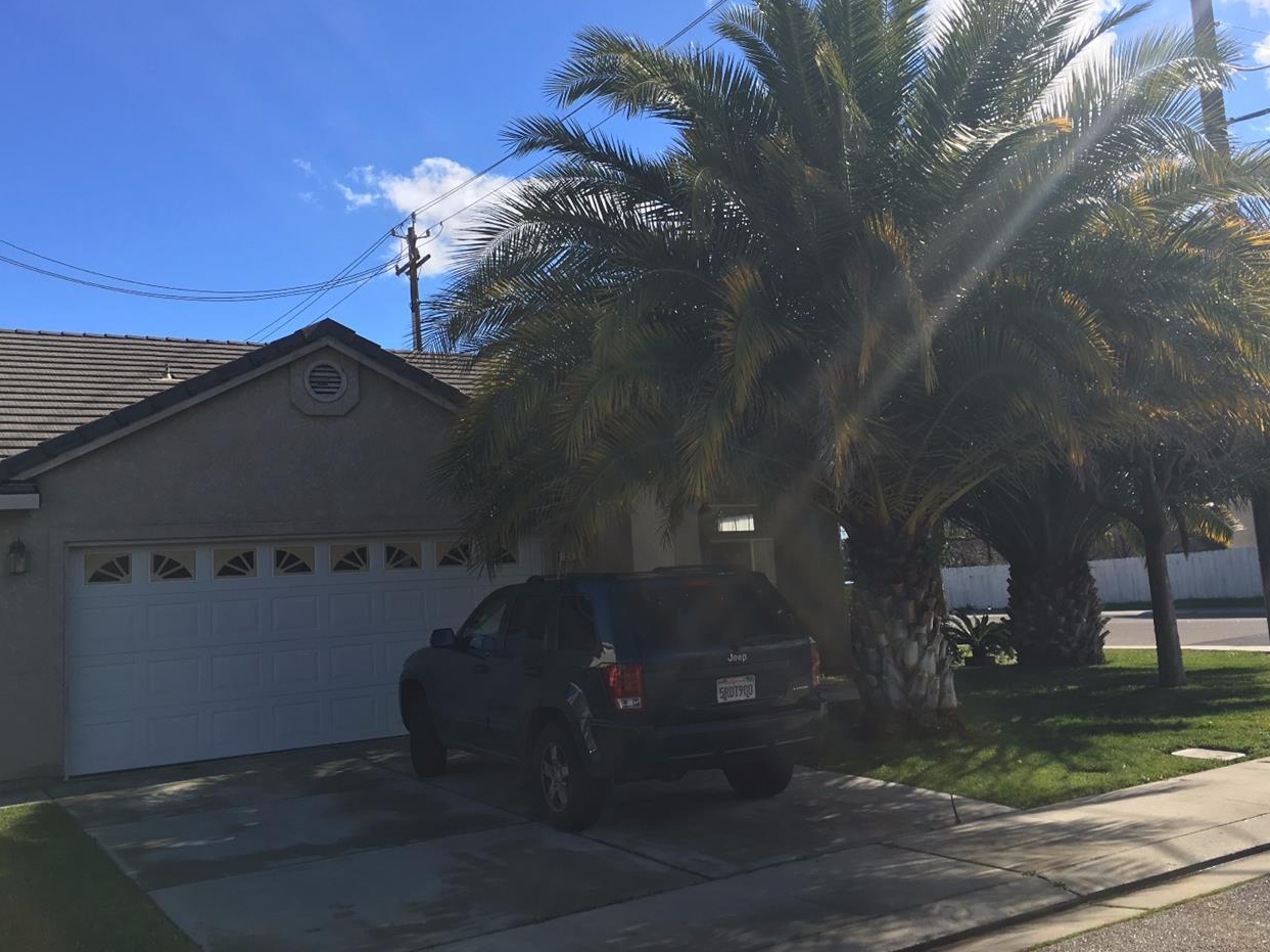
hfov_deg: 52.6
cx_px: 653
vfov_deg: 40.6
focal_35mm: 35
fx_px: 1283
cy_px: 414
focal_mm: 4.15
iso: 25
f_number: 2.2
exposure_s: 1/1304
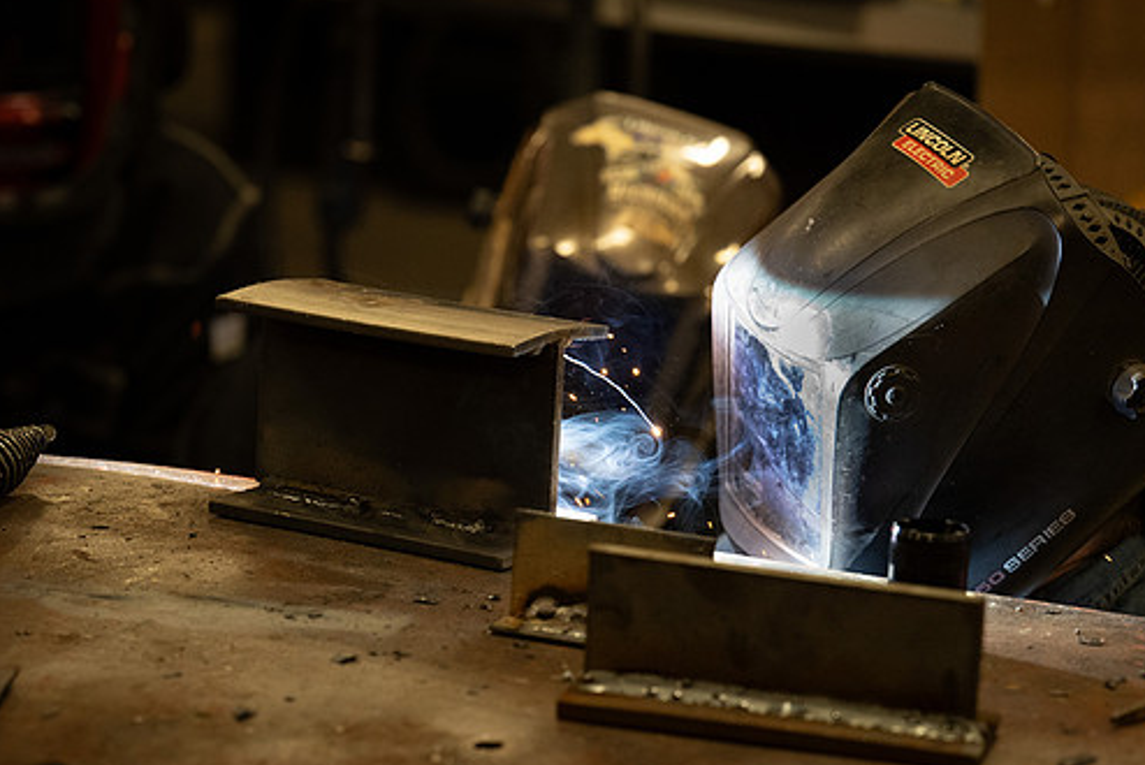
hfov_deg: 15.4
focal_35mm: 133
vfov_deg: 10.3
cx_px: 423
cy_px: 377
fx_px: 4232
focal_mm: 85
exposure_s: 1/500
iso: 2000
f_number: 3.5
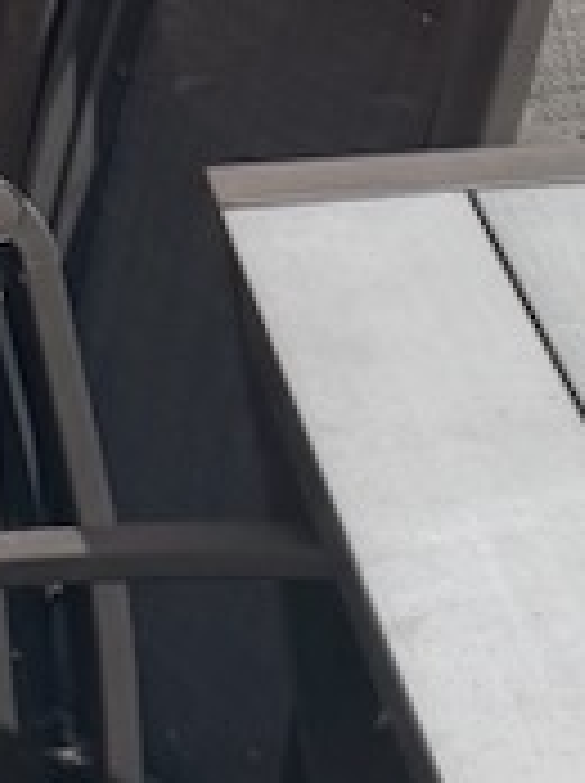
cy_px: 1584
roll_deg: -3.1
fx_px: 3998
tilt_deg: -37.6
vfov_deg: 10.3
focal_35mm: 177
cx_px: 1737
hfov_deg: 7.4
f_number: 1.78
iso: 80
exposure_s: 1/9091
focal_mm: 6.76
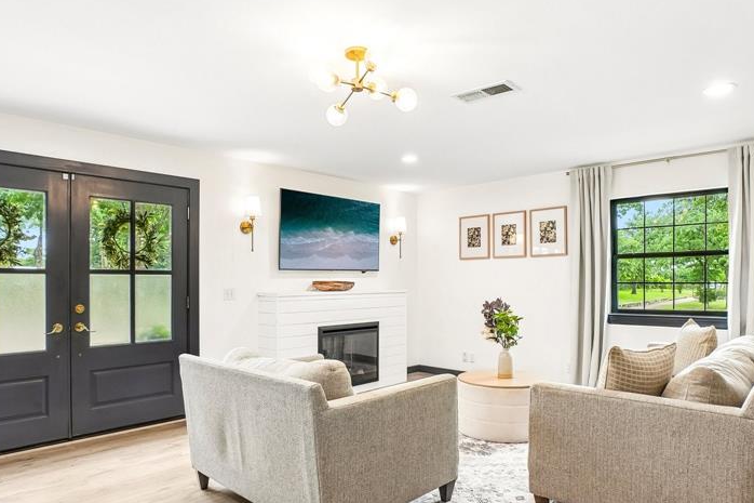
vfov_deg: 57.0
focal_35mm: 22
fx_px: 461
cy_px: 284
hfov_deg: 78.5
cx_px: 405
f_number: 8
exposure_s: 1/15
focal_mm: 10
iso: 400
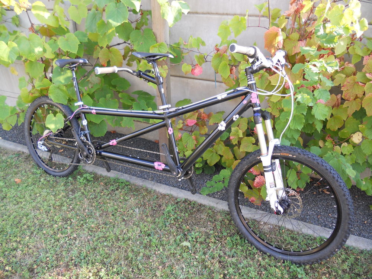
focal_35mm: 27
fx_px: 290
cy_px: 140
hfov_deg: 65.3
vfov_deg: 51.4
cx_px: 186
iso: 80
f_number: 3.2
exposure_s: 1/60
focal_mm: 4.9
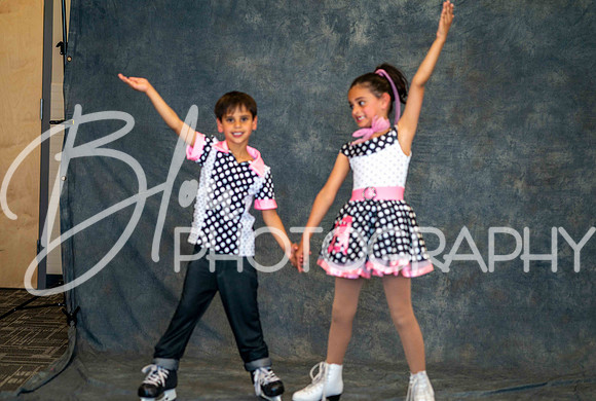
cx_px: 287
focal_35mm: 88
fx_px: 1459
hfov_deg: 23.1
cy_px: 202
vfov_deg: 15.6
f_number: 1.8
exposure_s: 1/200
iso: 320
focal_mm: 85
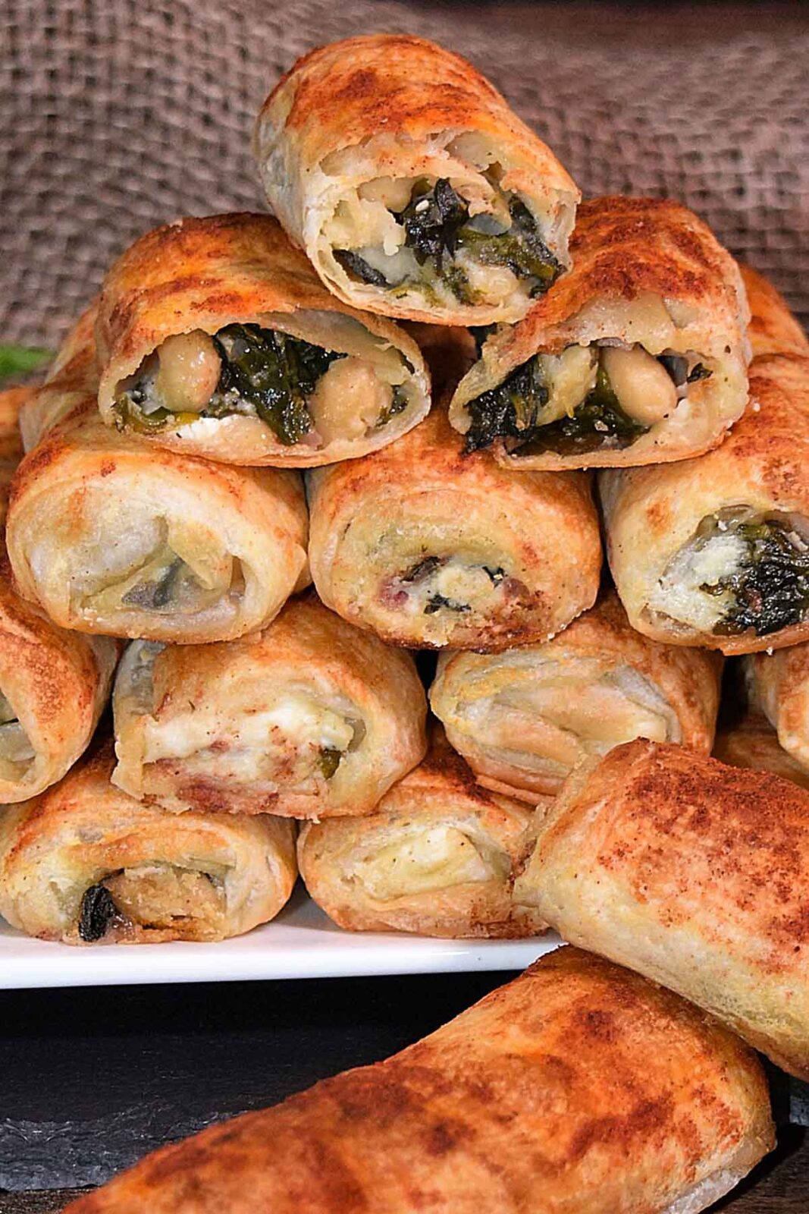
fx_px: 2022
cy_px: 607
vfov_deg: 33.4
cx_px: 404
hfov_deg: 22.6
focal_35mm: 60
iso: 1250
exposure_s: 1/60
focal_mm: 40
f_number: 4.8
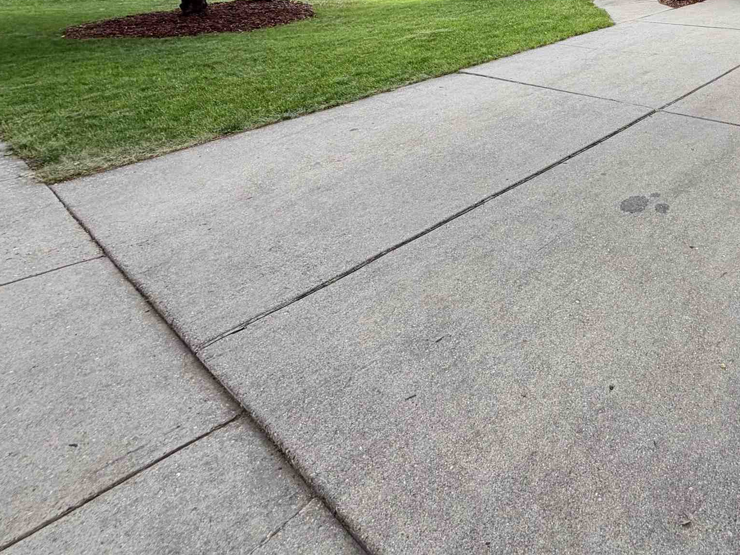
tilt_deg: -3.0
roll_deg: -0.6
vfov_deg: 42.9
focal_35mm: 28
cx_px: 621
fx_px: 599
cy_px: 0
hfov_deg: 57.3
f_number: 2.2
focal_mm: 2.22
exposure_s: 1/210
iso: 50
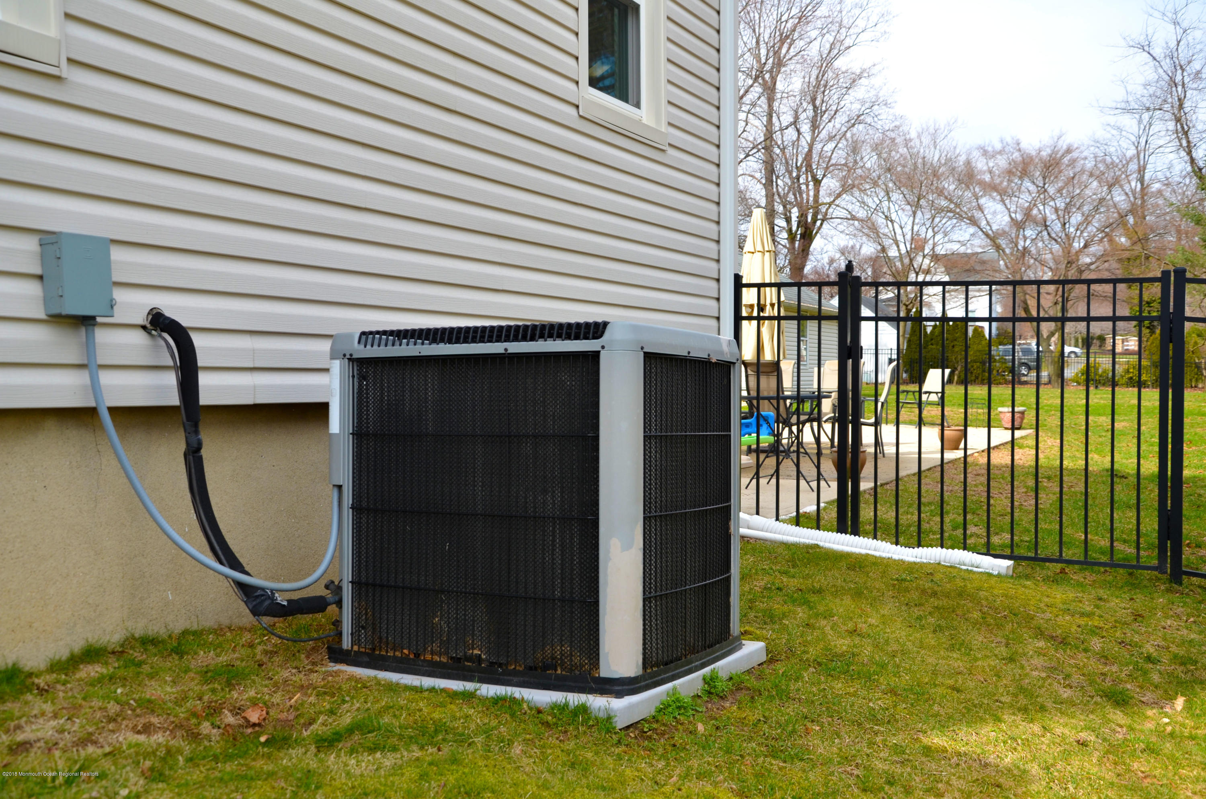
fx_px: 1254
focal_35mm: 38
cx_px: 603
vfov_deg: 35.3
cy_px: 400
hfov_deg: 51.4
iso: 200
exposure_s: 1/125
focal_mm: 25
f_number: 5.6
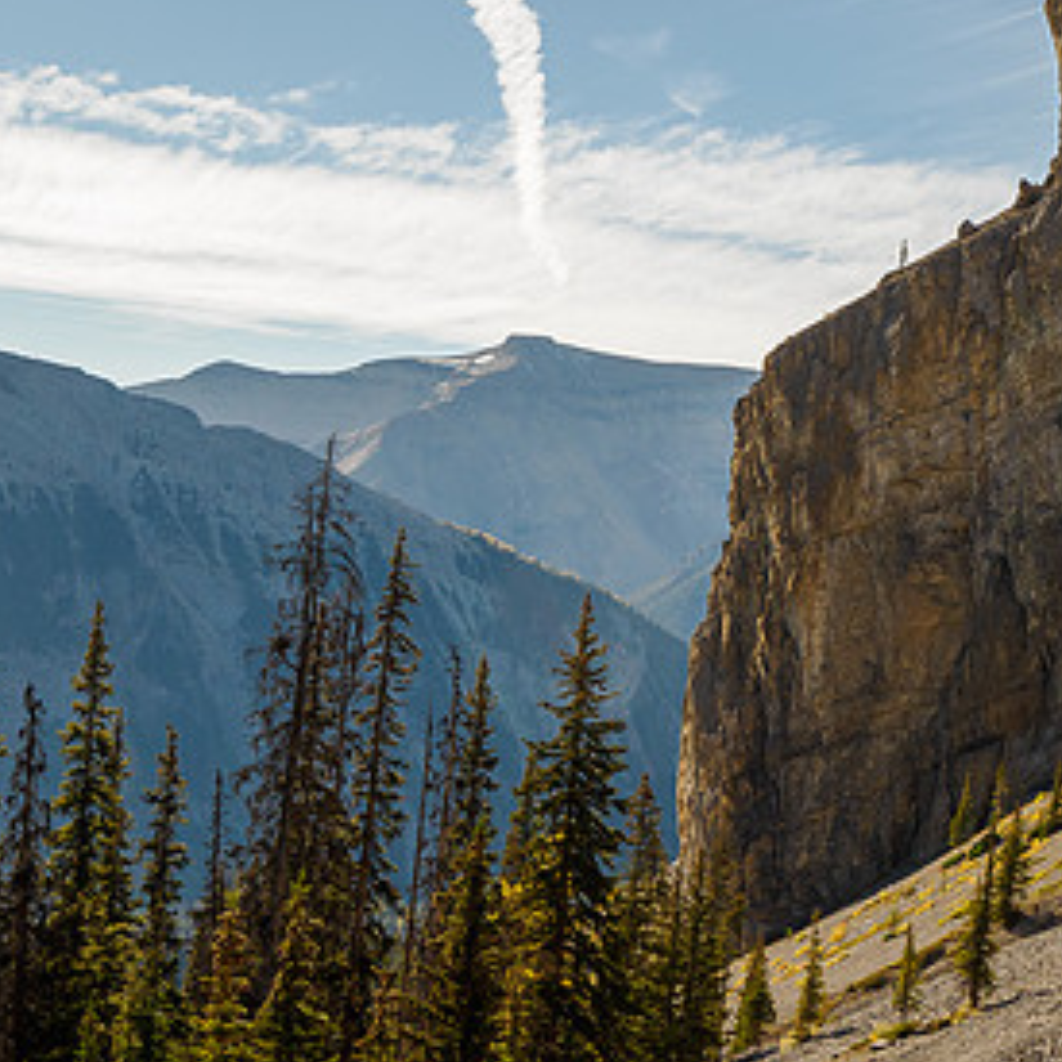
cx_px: 730
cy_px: 643
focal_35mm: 67
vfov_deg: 25.7
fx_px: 2326
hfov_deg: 25.6
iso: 200
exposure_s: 1/100
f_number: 8
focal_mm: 18
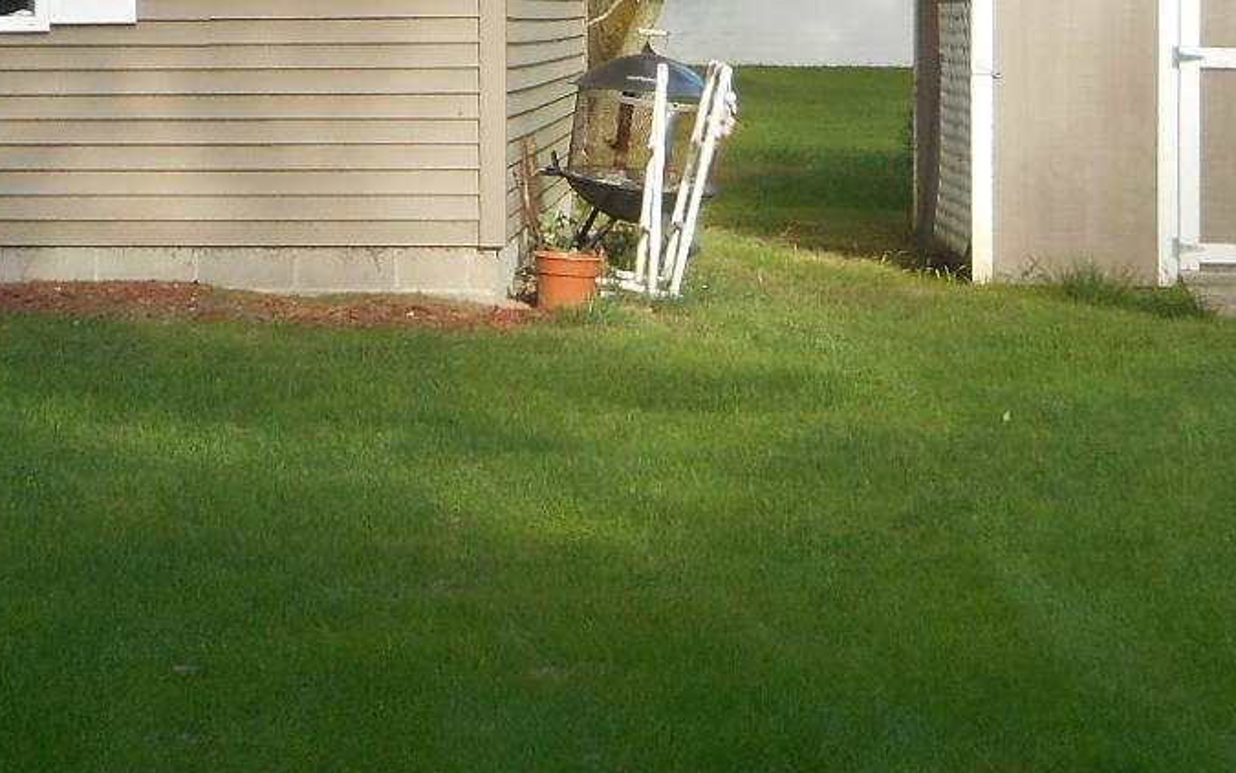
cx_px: 214
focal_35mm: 157
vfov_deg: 8.3
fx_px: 5289
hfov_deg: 13.3
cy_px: -198
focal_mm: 7.9
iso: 80
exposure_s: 1/60
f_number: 4.7
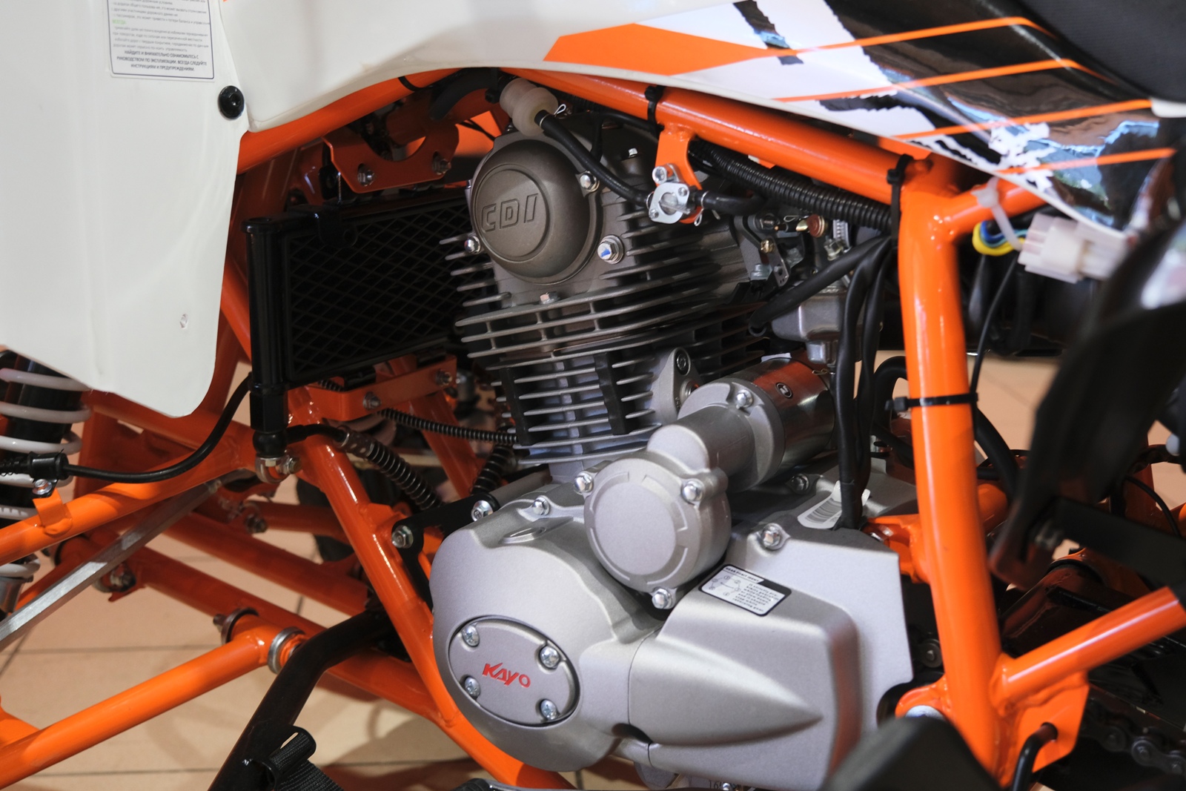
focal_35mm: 46
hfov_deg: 42.7
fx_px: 1515
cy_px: 396
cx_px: 593
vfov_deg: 29.2
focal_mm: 30.8
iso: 1250
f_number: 4
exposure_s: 1/100
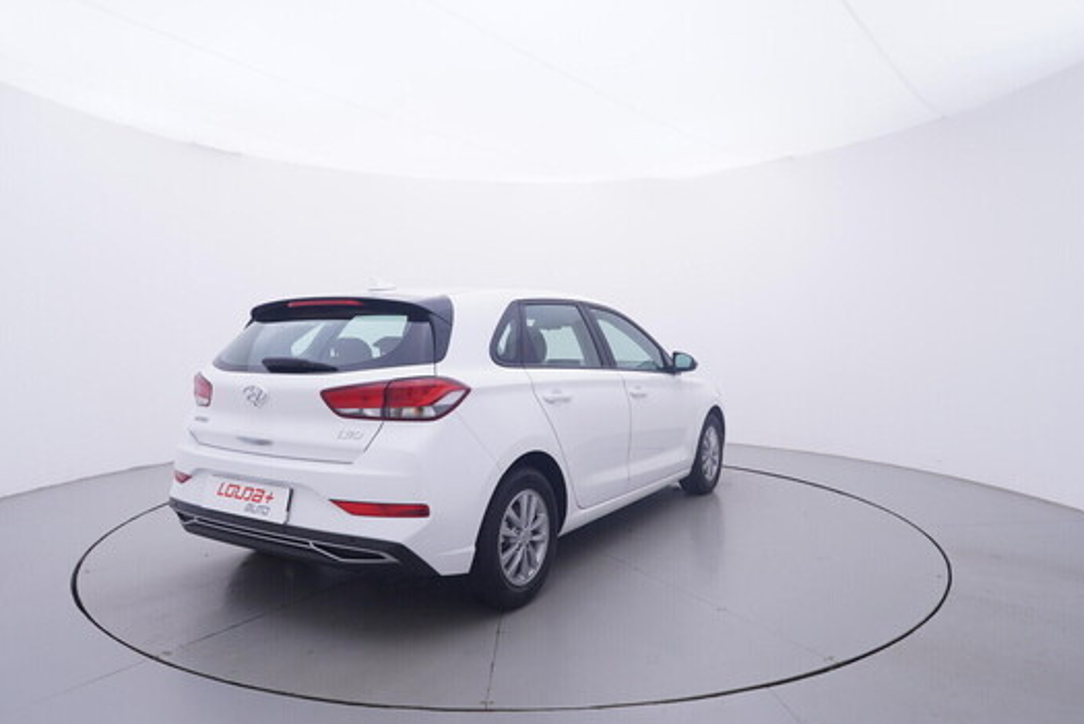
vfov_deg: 54.1
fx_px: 709
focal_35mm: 24
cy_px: 374
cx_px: 534
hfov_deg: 74.8
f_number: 5
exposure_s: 1/80
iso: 200
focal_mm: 15
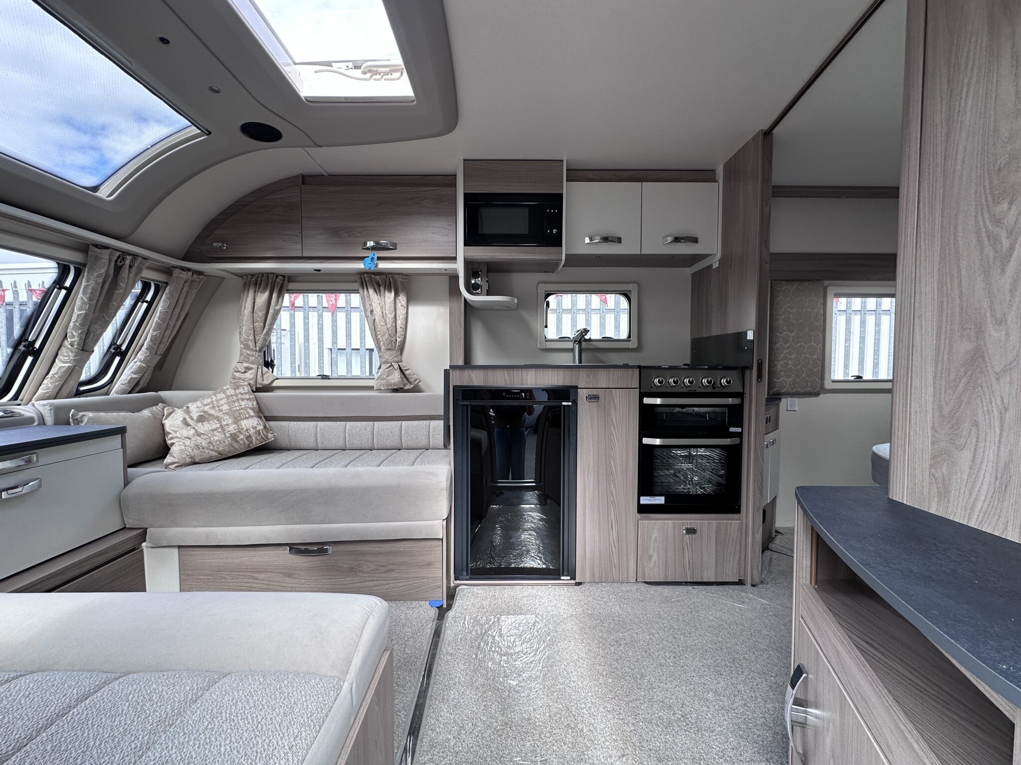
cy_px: 382
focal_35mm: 14
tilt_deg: -1.8
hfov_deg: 102.1
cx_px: 510
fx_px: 413
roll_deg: -0.3
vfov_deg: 85.7
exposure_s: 1/103
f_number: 2.2
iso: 40
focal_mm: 2.22
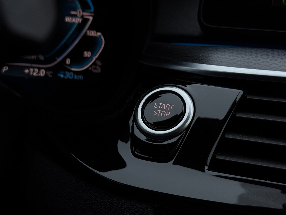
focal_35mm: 48
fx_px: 397
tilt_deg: -12.5
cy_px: 108
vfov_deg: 30.3
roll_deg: -3.6
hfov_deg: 39.7
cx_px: 143
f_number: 1.78
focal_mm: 6.76
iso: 100
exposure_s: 1/64
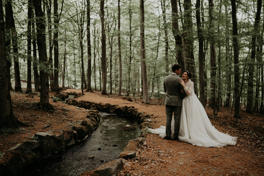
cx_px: 132
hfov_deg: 54.4
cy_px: 88
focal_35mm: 35
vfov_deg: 37.9
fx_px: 257
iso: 640
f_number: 1.4
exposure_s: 1/320
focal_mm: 35
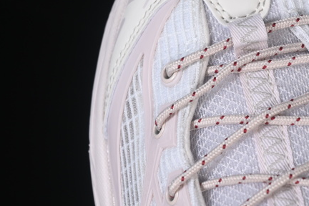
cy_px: 73
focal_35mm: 139
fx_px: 1193
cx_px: 245
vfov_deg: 9.9
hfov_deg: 14.7
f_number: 7.1
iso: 160
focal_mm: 50
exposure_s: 1/100
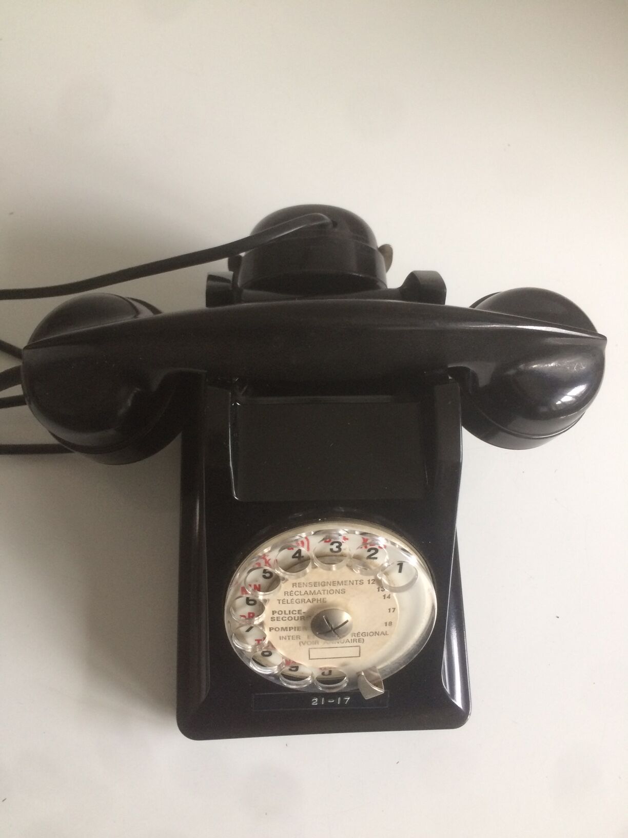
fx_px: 701
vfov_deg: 61.7
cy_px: 419
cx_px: 314
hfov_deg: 48.2
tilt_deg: -74.9
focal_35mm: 29
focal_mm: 4.15
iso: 160
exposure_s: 1/33
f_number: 2.2
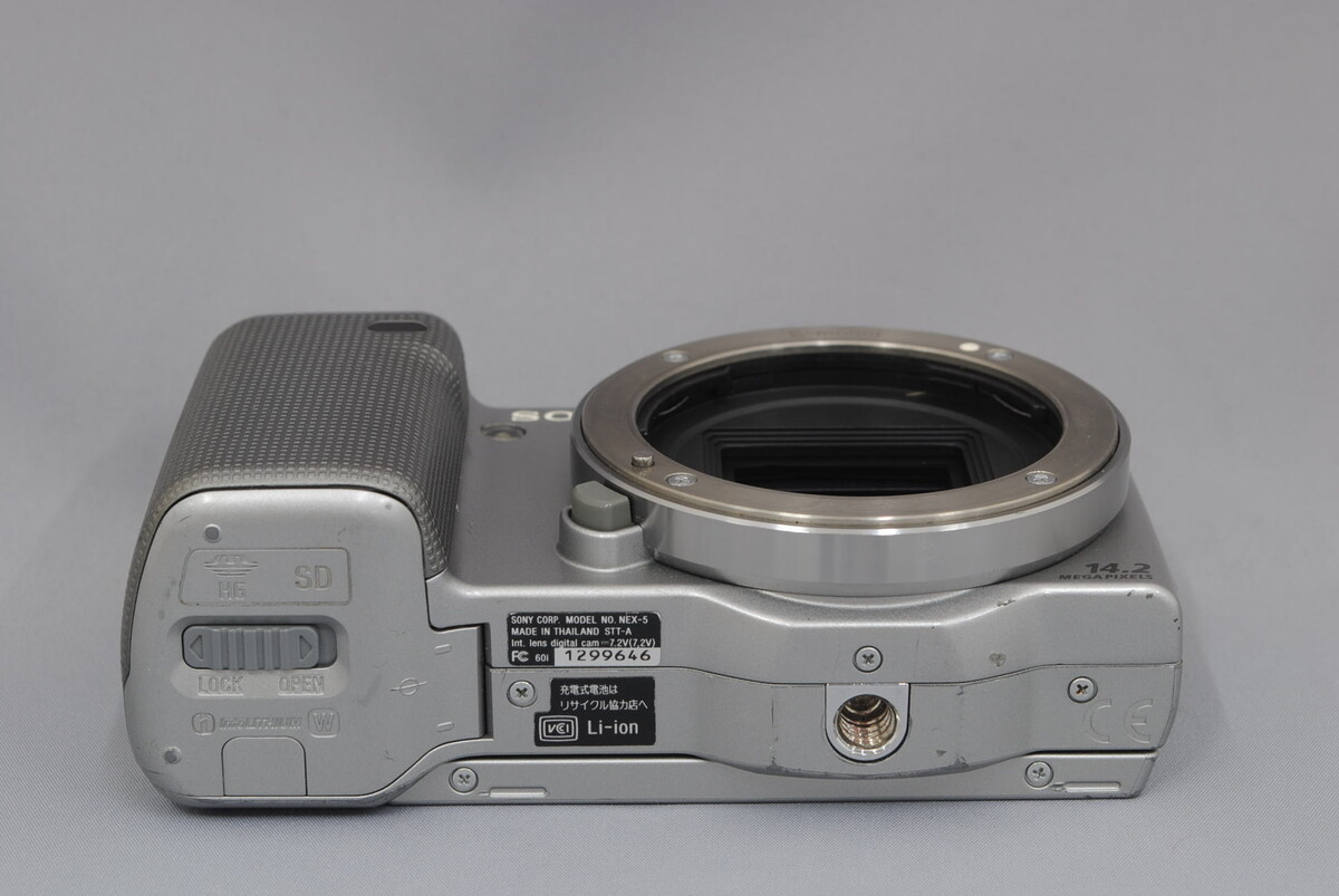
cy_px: 448
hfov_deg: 24.6
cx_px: 670
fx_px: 3072
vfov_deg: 16.6
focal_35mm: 82
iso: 100
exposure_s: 1/2.5
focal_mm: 55
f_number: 13
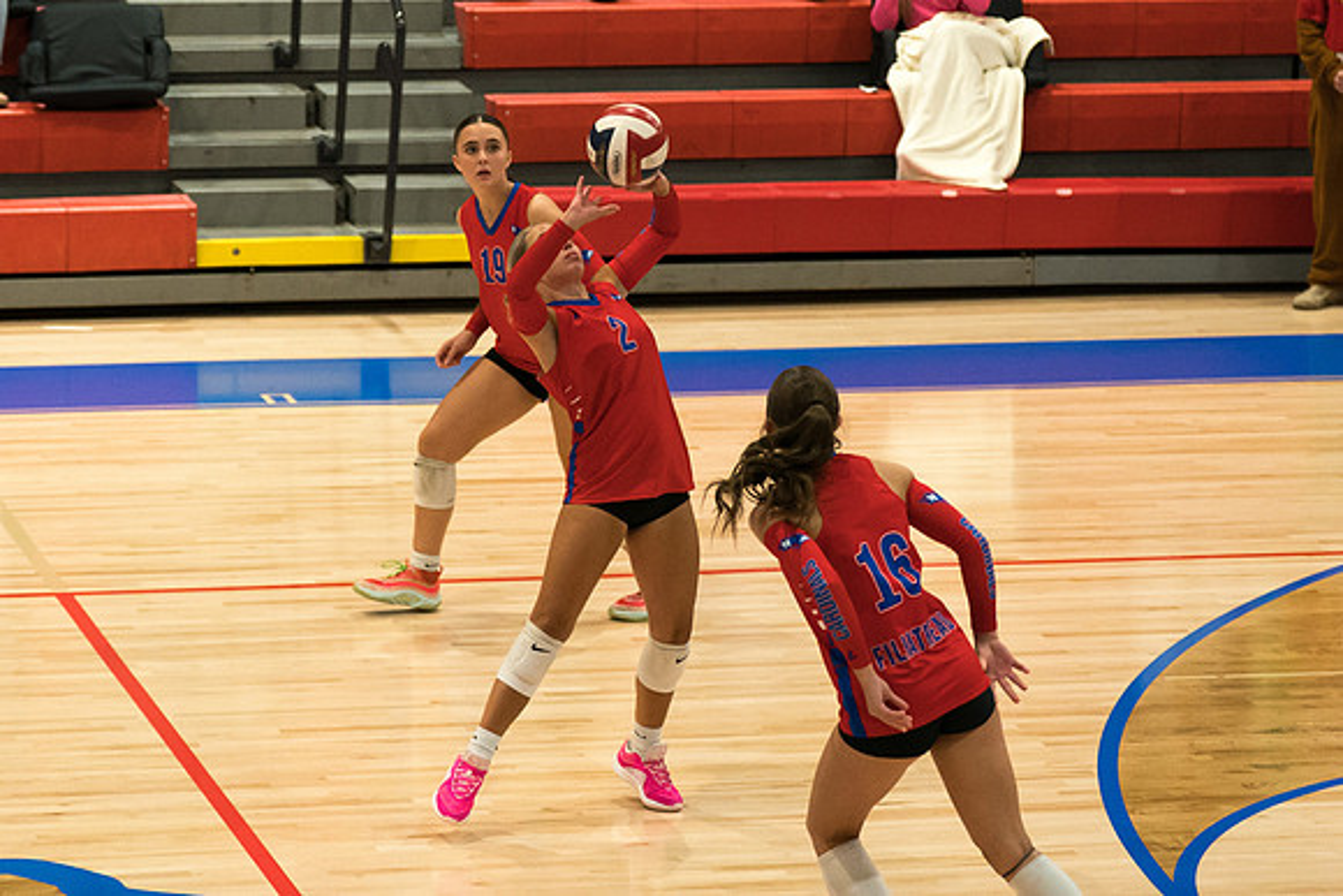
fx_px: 6592
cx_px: 593
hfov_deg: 11.6
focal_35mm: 177
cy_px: 364
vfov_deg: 7.8
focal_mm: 95
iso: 3200
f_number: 2.8
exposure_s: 1/1000
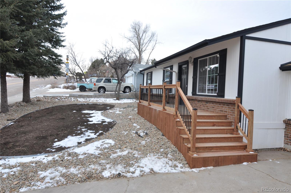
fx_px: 194
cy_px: 96
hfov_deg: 73.8
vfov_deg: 53.0
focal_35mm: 24
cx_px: 146
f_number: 8
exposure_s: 1/250
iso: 200
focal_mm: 16
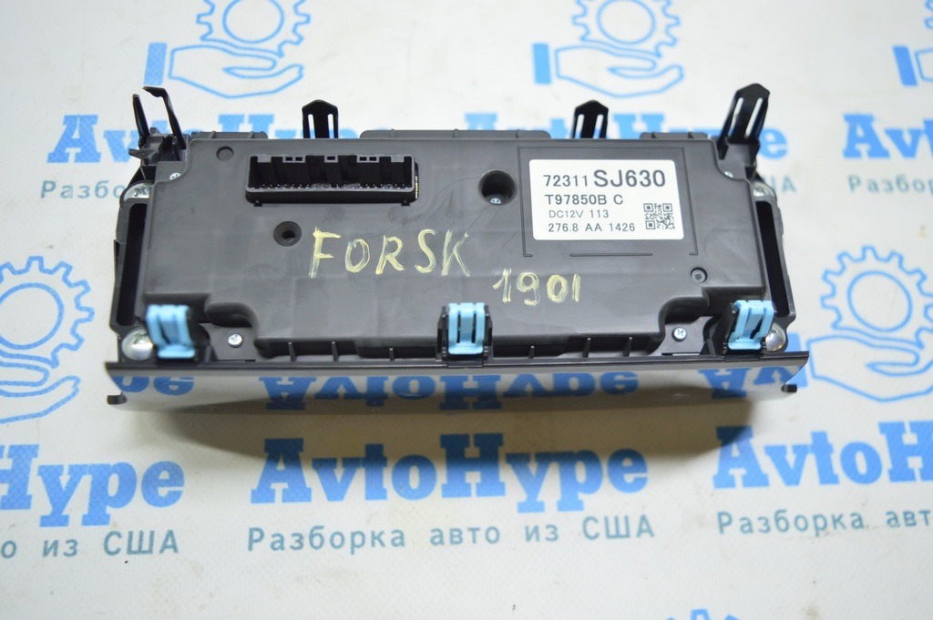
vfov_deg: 38.3
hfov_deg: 55.1
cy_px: 310
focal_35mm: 34
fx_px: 893
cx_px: 466
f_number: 3.8
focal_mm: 23
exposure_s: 1/40
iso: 400
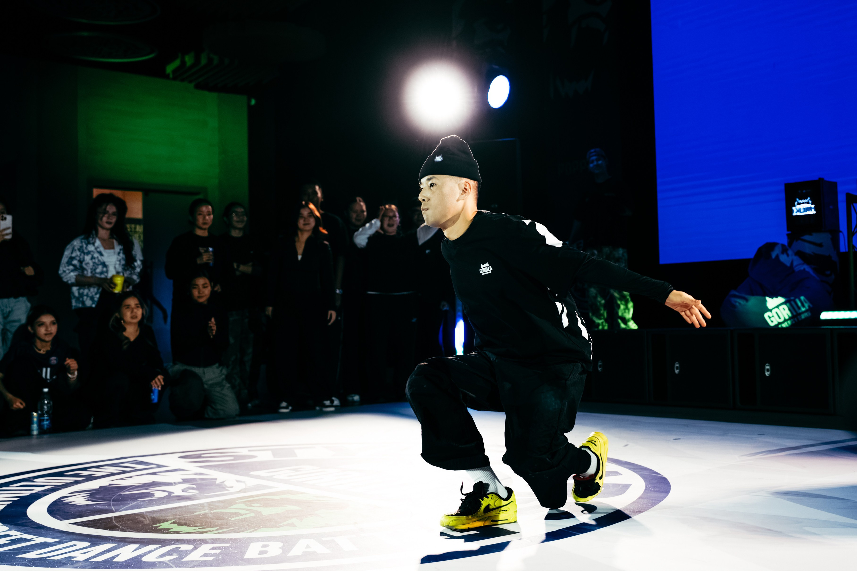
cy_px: 258
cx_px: 497
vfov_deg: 30.5
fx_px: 1048
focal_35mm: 44
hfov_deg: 44.3
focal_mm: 37
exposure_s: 1/800
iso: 3200
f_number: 2.8
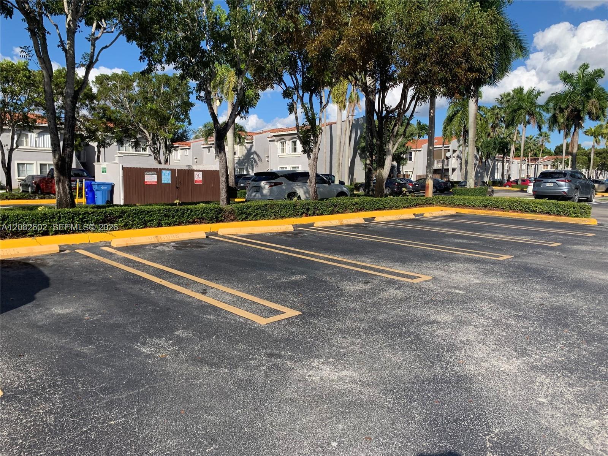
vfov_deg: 53.1
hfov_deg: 67.3
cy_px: 228
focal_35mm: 26
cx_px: 304
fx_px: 457
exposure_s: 1/2075
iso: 25
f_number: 1.8
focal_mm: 4.25
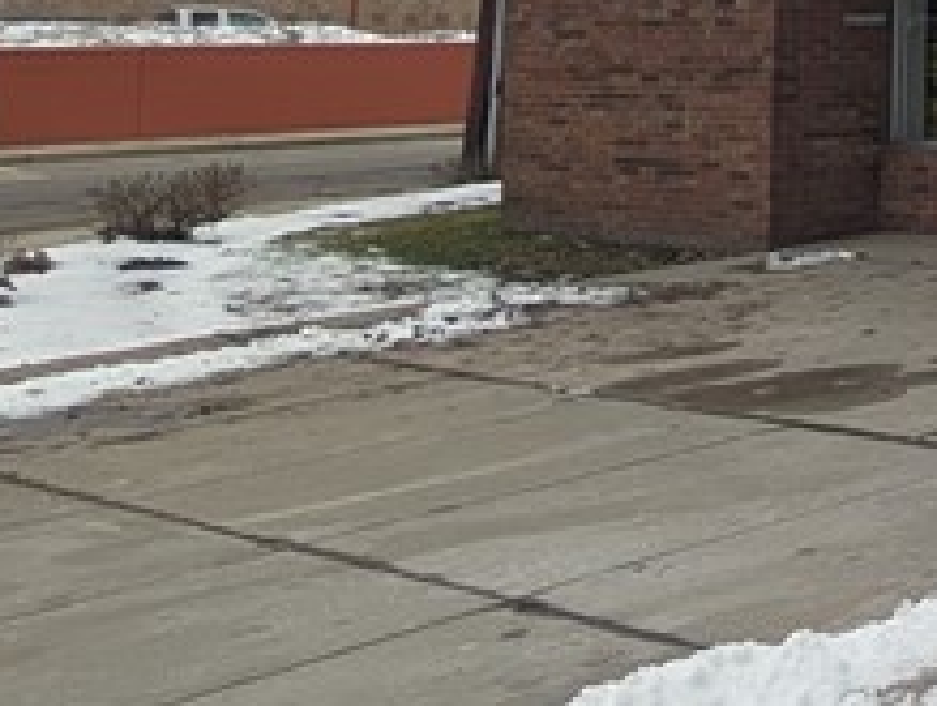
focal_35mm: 56
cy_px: -107
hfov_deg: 20.4
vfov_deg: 24.1
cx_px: 1791
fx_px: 1518
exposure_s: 1/509
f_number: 1.7
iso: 53
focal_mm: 2.02
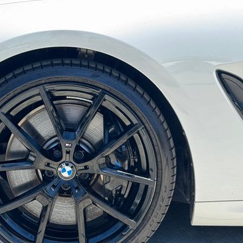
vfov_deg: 24.0
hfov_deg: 24.0
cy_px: 136
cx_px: 117
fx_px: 572
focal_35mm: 72
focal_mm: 6.76
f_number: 1.78
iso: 64
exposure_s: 1/328
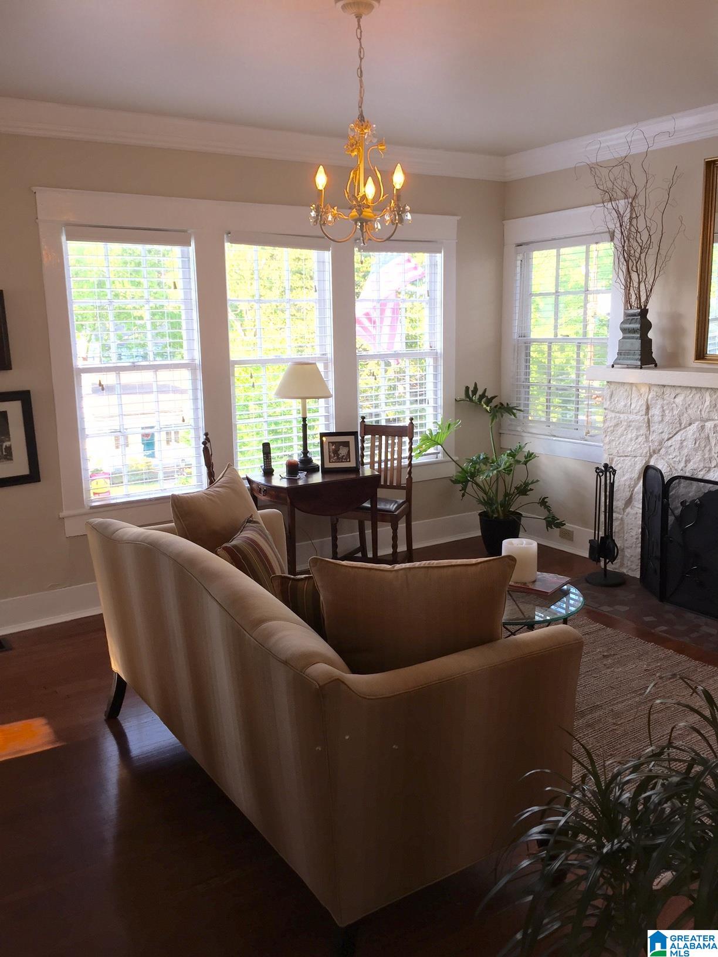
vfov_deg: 61.7
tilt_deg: -11.4
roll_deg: +0.5
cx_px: 359
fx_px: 802
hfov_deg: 48.2
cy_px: 478
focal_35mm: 29
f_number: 2.2
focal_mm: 4.15
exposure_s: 1/40
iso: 32
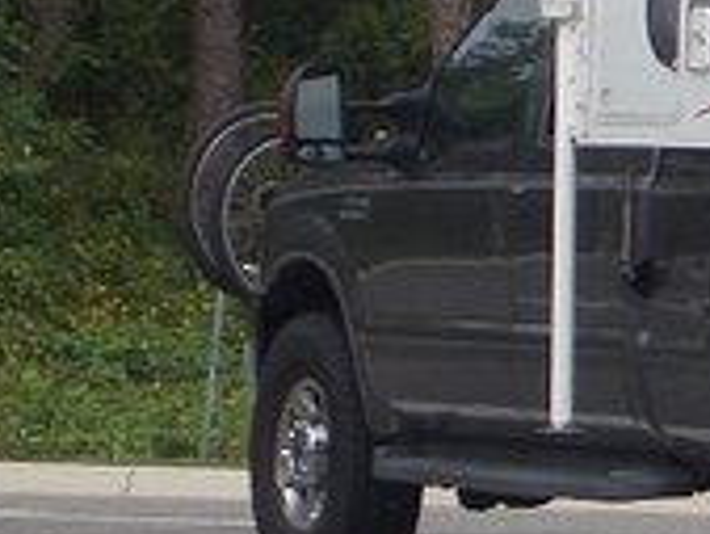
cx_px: 1315
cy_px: 240
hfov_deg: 4.7
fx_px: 8539
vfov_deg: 3.6
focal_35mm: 416
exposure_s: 1/400
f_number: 4.4
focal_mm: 14.6
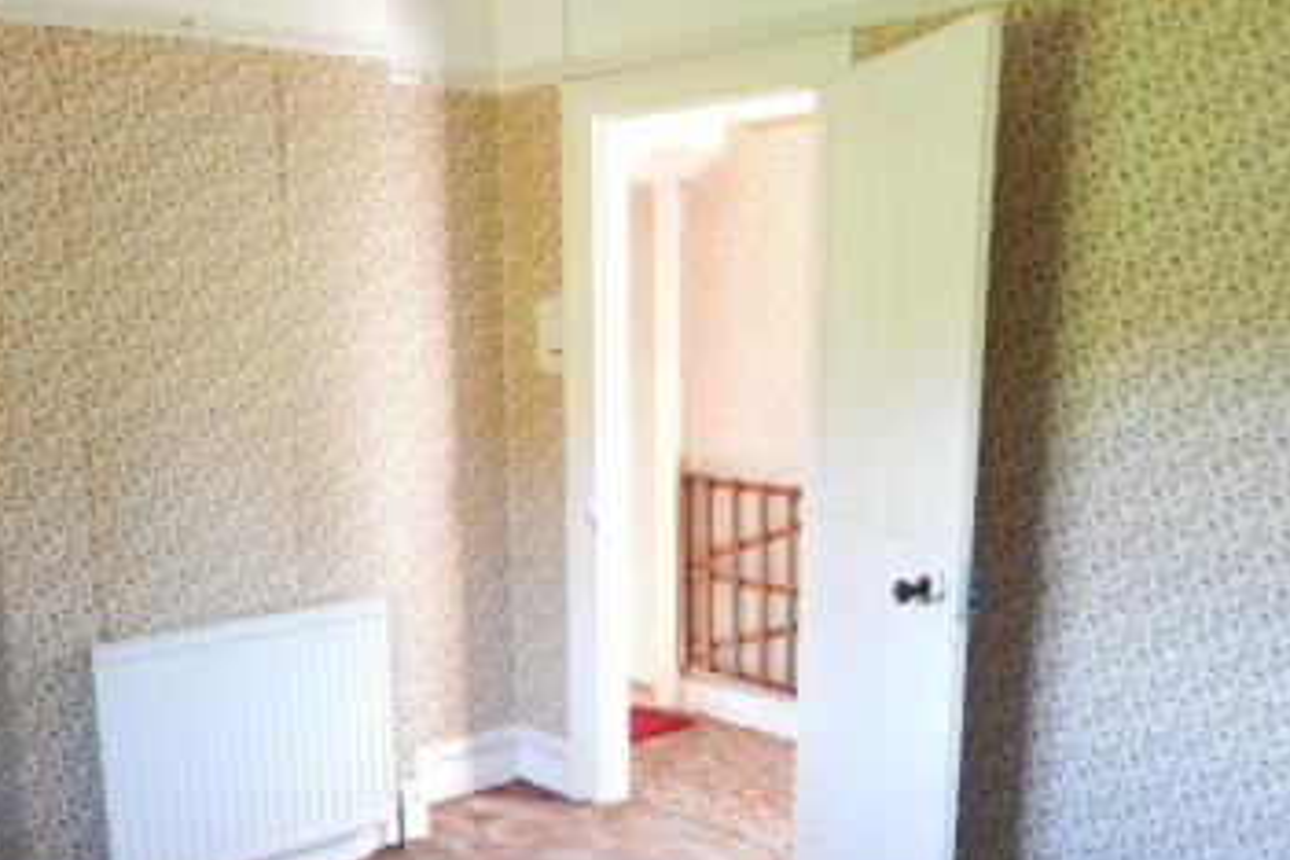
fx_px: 1362
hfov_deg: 50.0
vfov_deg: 34.3
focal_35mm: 38
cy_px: 652
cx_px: 458
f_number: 3
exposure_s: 1/25
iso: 400
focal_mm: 4
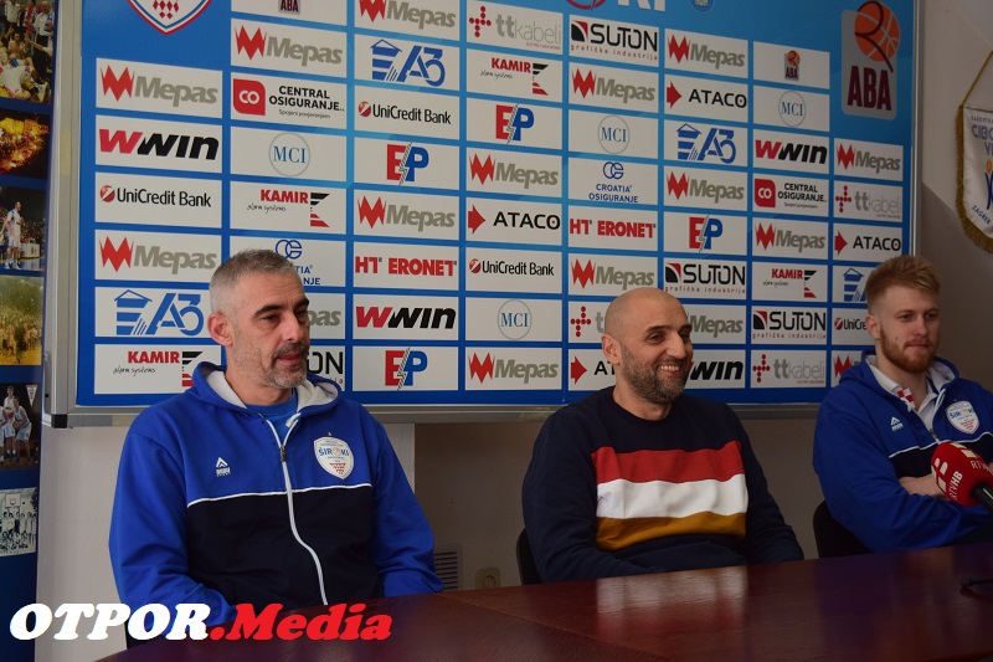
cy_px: 331
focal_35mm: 54
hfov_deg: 36.9
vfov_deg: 25.0
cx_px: 496
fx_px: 1489
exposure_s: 1/80
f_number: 4.8
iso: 400
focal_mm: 36
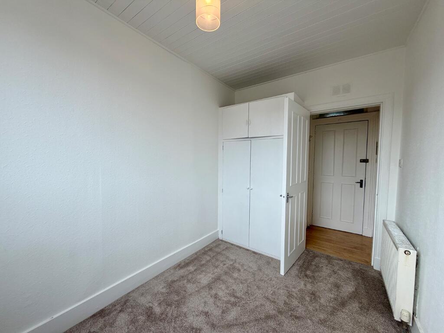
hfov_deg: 102.1
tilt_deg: -2.9
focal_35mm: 14
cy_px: 166
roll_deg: -0.2
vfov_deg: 85.7
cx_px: 222
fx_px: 180
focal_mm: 2.22
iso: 50
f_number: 2.2
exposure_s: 1/100
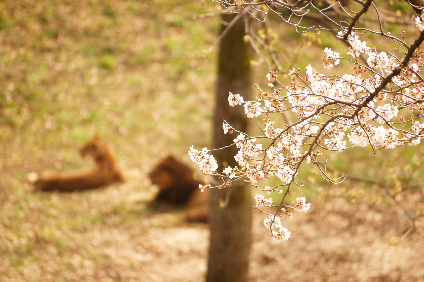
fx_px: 3533
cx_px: 212
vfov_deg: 4.6
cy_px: 141
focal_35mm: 300
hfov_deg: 6.9
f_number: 5
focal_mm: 200
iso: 200
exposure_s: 1/320
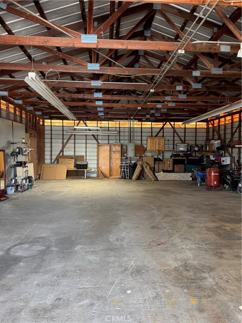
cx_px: 121
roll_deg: -0.5
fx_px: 224
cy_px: 162
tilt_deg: -1.9
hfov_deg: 56.8
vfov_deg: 71.6
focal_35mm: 24
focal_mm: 6.76
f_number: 1.78
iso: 200
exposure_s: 1/60
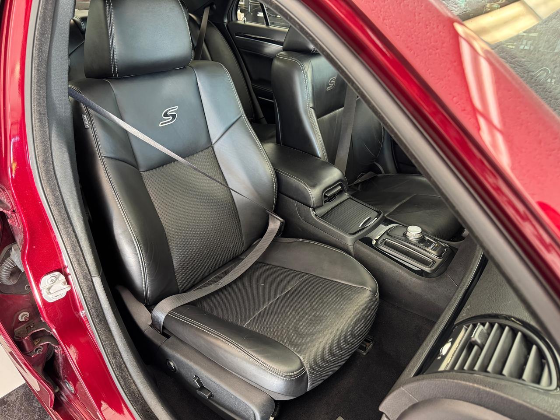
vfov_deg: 56.8
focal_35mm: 24
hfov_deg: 71.6
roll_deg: -2.5
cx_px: 280
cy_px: 210
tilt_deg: -29.9
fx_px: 388
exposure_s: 1/60
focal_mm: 6.76
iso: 400
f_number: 1.78
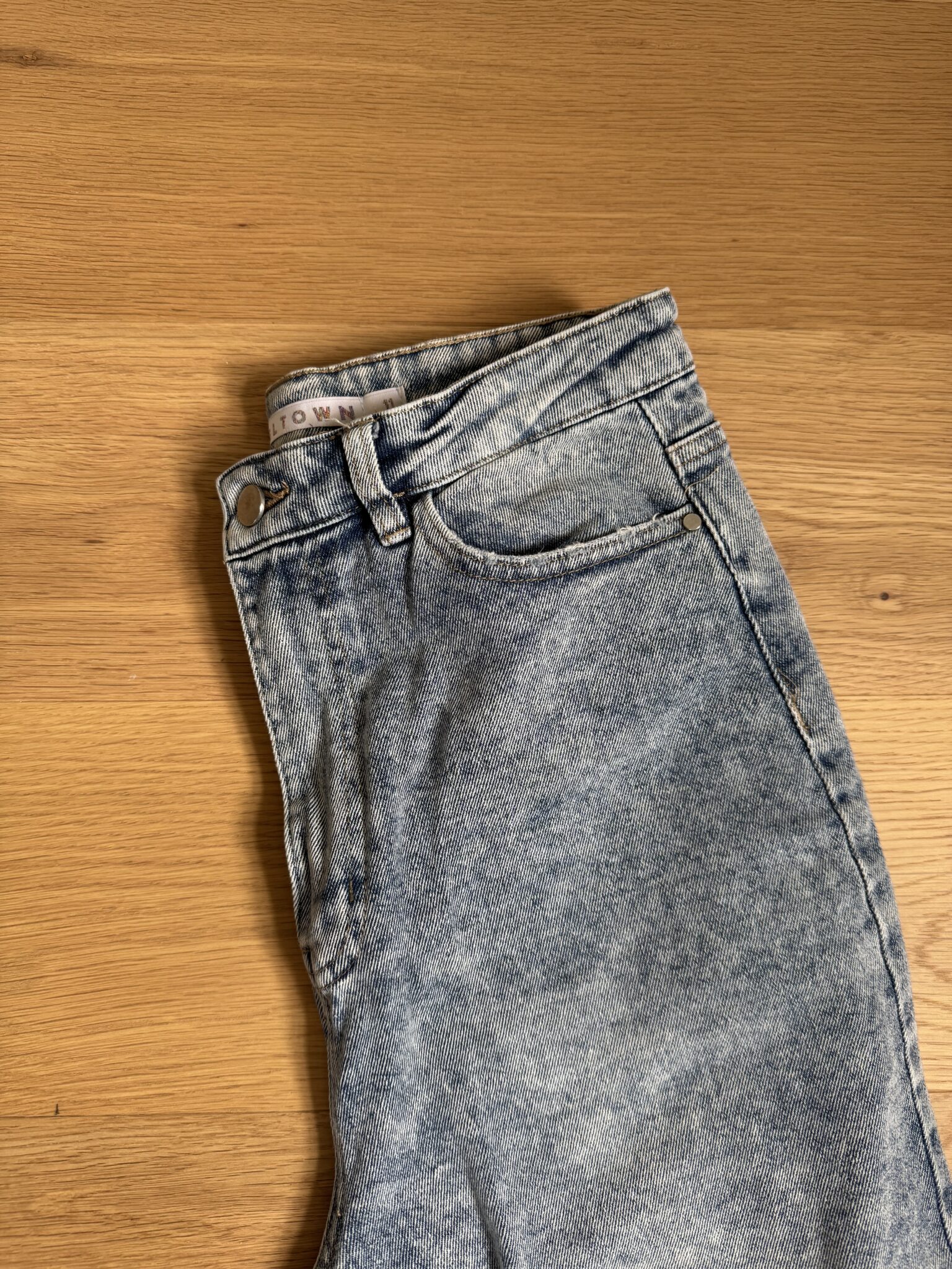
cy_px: 634
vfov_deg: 71.6
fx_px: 880
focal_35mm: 24
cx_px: 476
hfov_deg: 56.8
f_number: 1.78
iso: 125
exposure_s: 1/121
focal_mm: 6.76
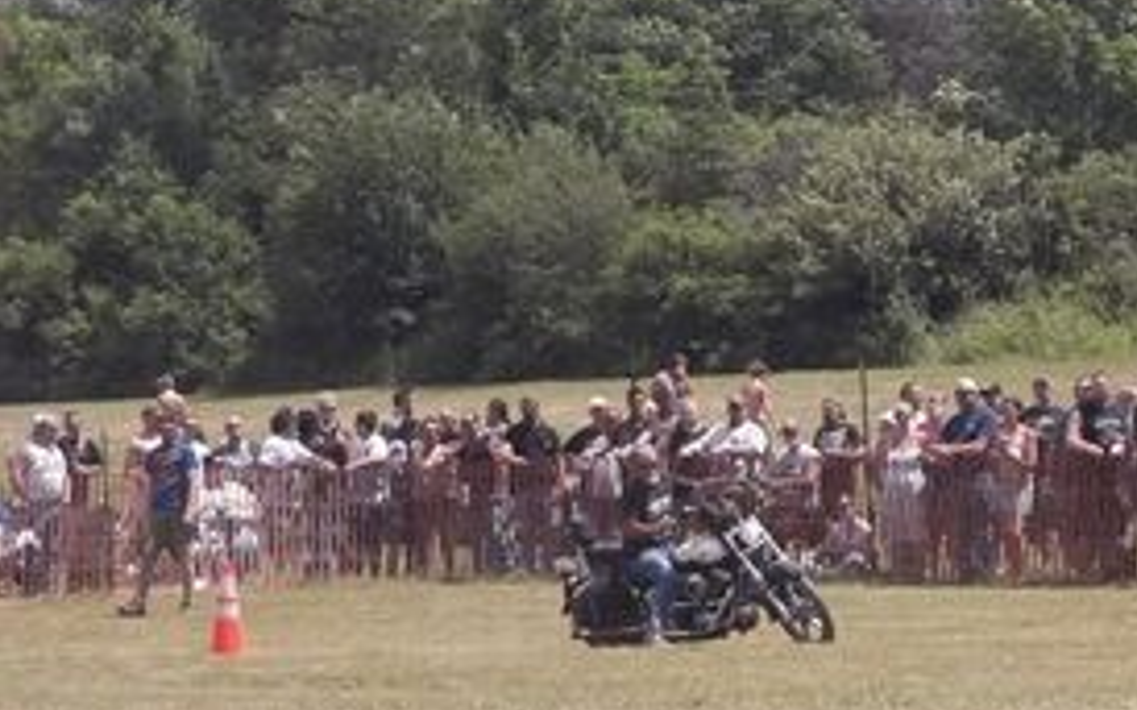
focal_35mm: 209
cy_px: 361
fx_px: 6474
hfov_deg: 10.0
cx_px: 722
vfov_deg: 6.3
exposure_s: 1/320
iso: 80
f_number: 5.9
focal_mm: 24.5
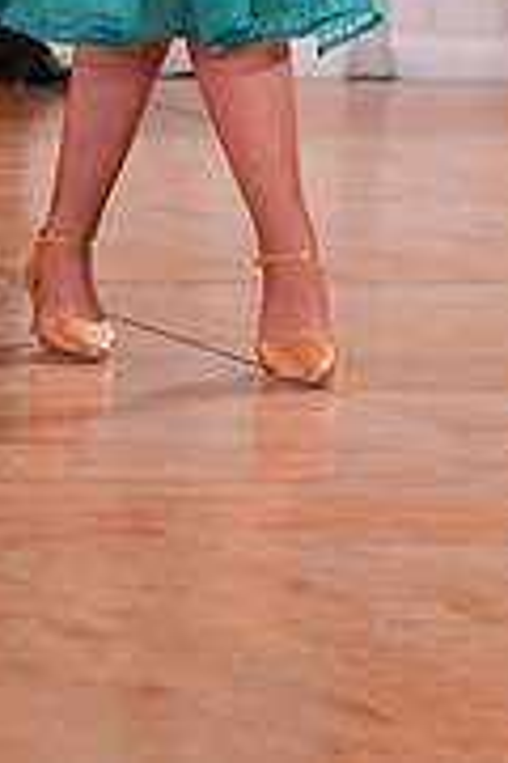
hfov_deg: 4.1
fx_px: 7154
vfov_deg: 6.0
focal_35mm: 338
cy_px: -458
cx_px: 307
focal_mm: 105
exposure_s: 1/160
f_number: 5
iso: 1250
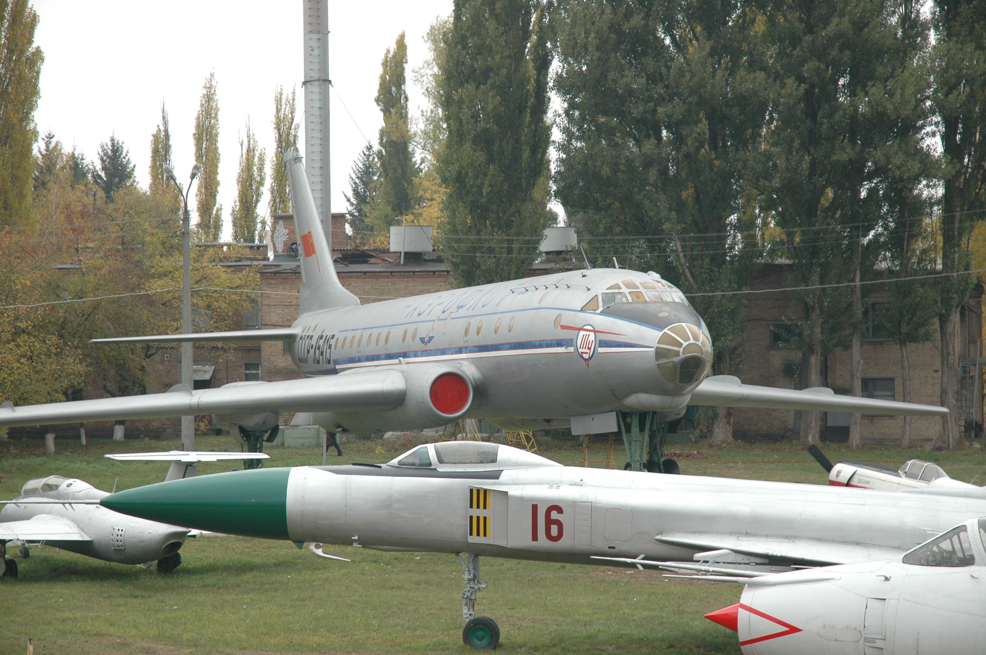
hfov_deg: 19.5
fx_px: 2873
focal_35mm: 105
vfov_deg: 13.0
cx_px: 493
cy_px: 328
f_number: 5.6
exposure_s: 1/125
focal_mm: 70
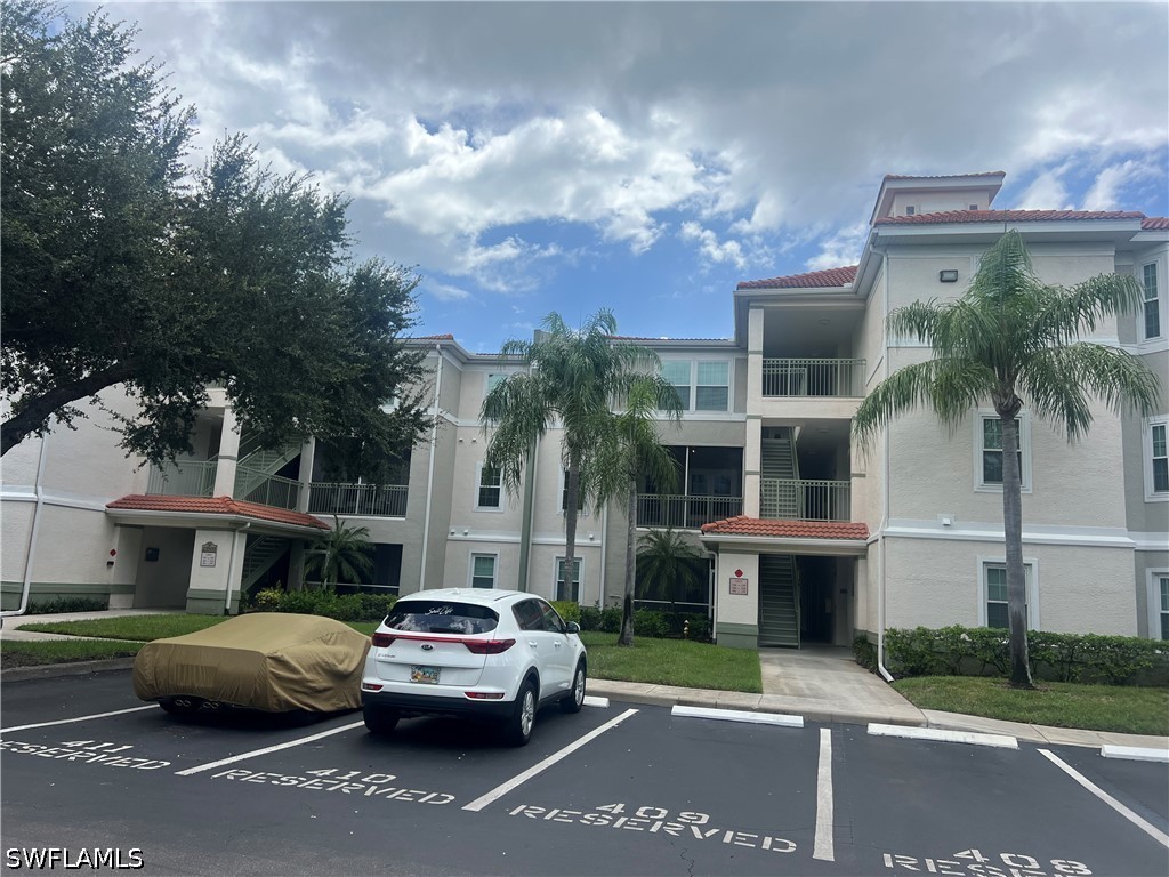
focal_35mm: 26
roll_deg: -2.5
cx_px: 584
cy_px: 438
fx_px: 878
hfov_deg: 67.3
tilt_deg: +8.9
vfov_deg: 53.1
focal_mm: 5.7
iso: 50
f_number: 1.5
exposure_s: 1/5076
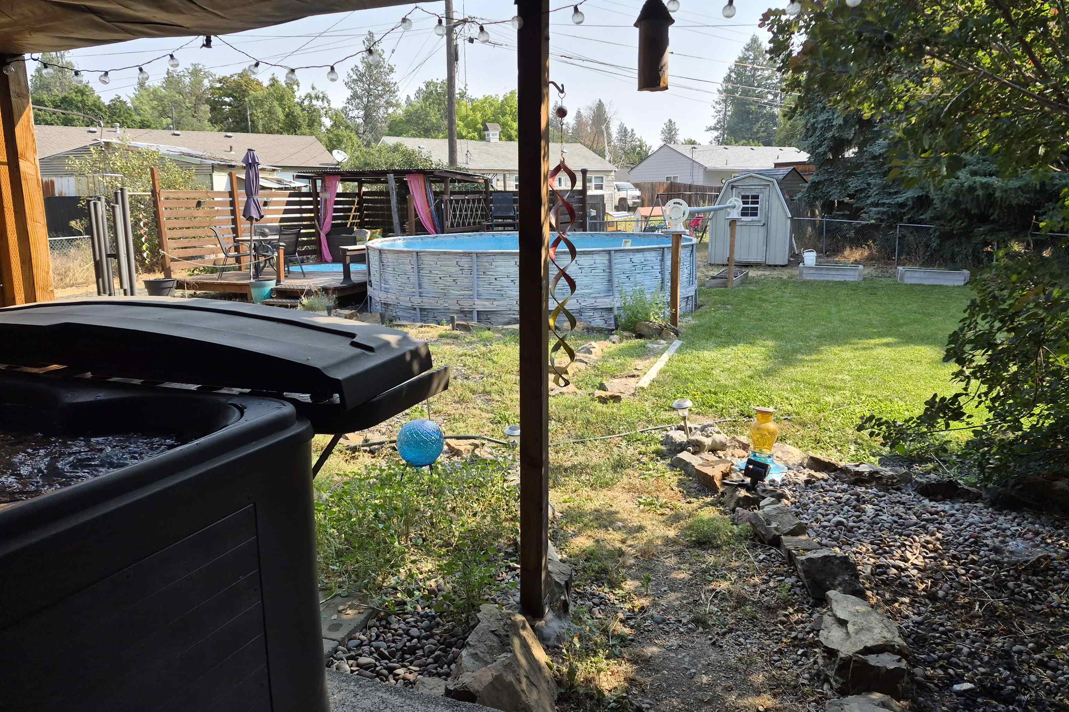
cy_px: 331
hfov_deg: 73.7
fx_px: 713
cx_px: 536
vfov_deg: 53.1
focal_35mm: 24
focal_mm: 5.4
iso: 80
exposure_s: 1/3904
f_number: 1.8
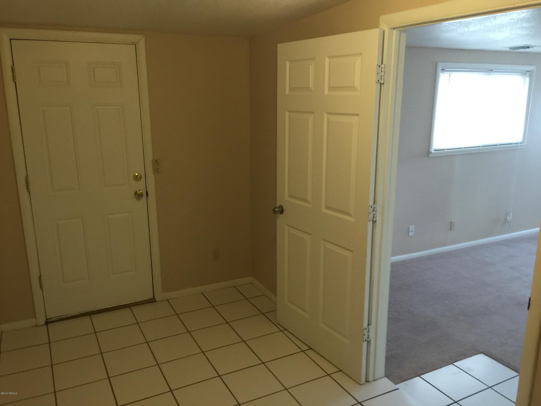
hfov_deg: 61.7
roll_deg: +0.8
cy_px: 203
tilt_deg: -14.2
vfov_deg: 48.2
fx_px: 453
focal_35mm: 29
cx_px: 270
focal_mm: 4.15
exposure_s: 1/15
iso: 100
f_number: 2.2
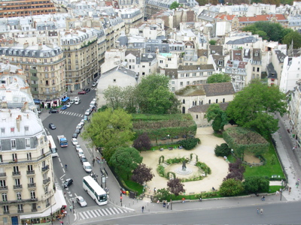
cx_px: 150
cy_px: 112
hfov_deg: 33.2
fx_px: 504
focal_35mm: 58
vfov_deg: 25.2
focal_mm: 9.5
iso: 50
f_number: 3.3
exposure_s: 1/148
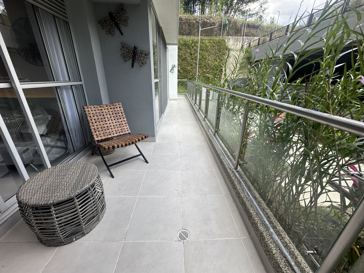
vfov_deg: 85.7
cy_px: 136
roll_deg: -1.5
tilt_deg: -20.6
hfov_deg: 102.1
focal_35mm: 14
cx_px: 182
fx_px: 147
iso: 40
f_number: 2.2
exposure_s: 1/319
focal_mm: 2.22
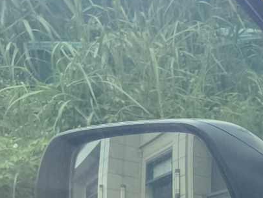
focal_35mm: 116
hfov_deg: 12.9
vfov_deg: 11.9
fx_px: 882
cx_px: 631
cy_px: 344
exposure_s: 1/101
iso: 64
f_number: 1.88
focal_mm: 5.56
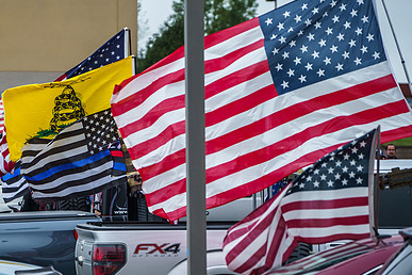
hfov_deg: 6.1
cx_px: 99
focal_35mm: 340
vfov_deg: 4.0
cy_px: 171
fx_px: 3891
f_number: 5
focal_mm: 200
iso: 1250
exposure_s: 1/800
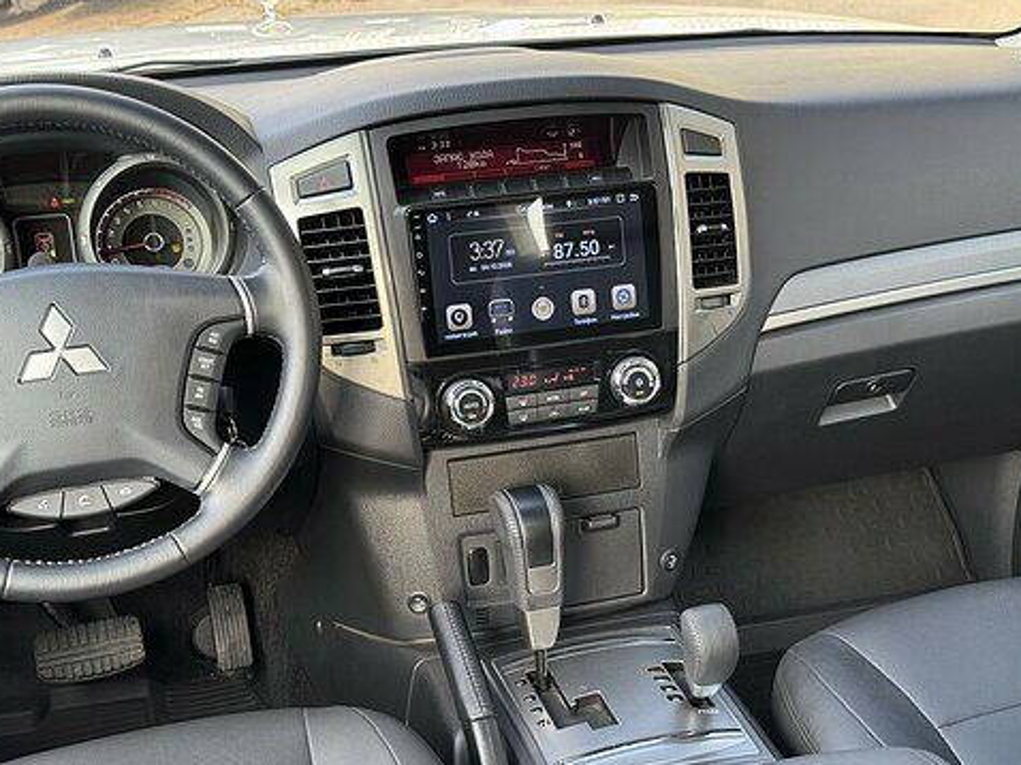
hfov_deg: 34.9
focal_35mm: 55
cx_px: 536
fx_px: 1621
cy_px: 402
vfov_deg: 26.5
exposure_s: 1/60
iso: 160
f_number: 1.78
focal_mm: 6.76
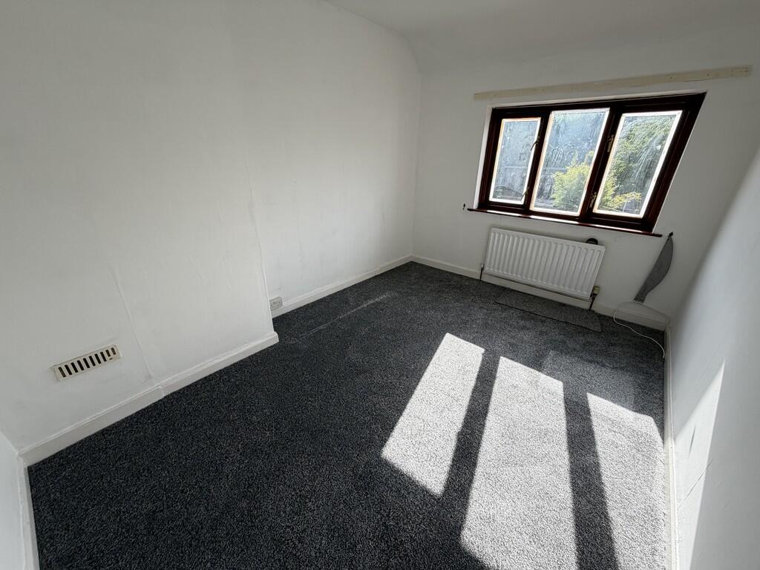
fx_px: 307
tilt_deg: -24.2
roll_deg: -1.1
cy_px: 285
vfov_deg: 85.7
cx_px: 380
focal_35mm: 14
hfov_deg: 102.1
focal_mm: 2.22
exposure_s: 1/502
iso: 50
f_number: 2.2
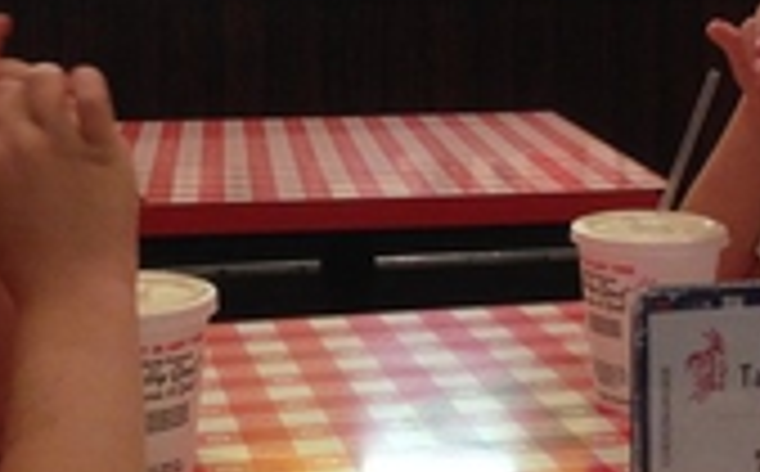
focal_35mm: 83
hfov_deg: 24.9
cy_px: 27
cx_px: 432
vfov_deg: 15.4
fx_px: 1716
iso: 400
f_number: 2.4
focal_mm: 4.12
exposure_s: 1/20
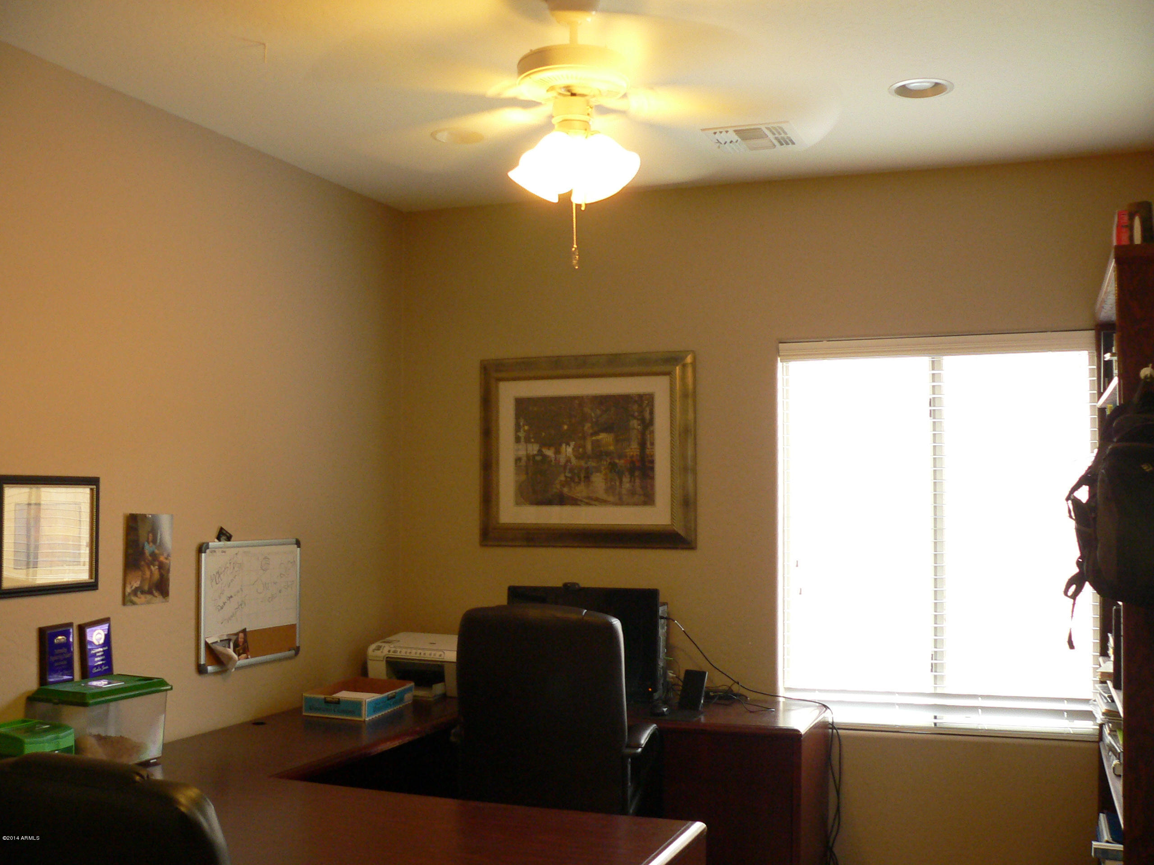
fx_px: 1200
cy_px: 432
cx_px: 577
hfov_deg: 51.4
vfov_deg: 39.7
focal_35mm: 36
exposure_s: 1/25
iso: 200
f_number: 2.8
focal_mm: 6
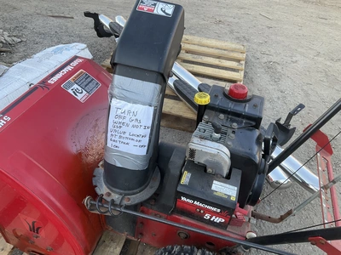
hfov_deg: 61.7
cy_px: 128
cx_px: 170
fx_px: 286
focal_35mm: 29
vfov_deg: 48.2
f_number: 1.8
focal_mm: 3
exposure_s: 1/122
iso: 20
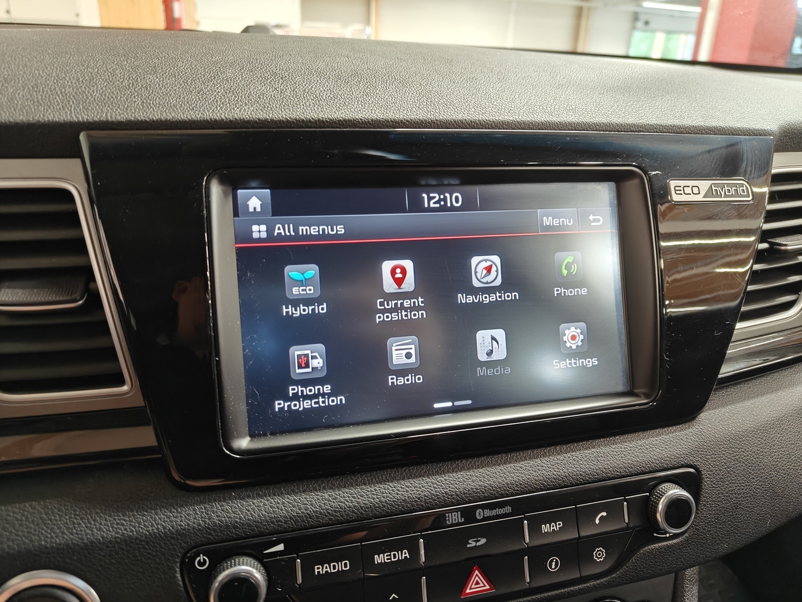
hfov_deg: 71.6
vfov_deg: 56.8
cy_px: 301
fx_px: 556
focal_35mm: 24
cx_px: 401
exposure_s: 1/33
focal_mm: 5.59
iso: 160
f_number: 1.8
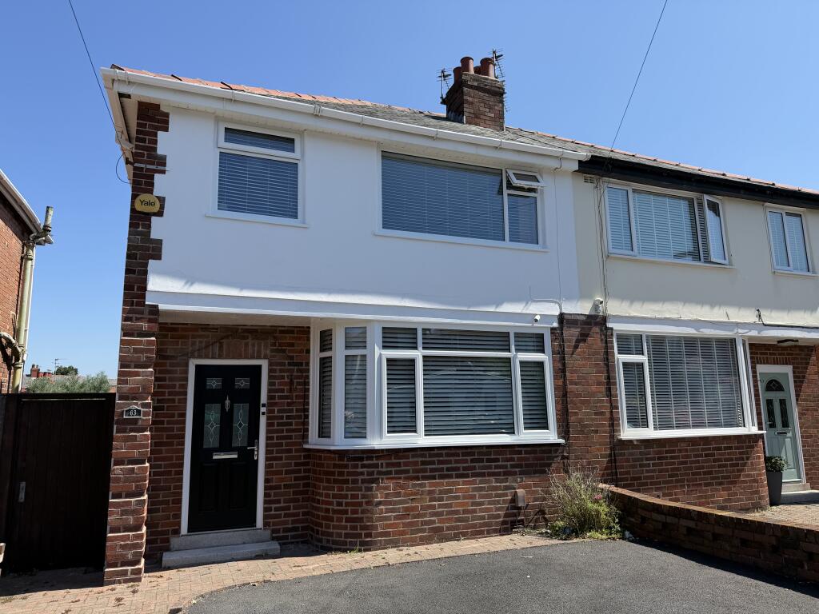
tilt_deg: +9.2
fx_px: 568
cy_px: 307
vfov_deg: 56.8
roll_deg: +1.9
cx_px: 410
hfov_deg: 71.6
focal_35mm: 24
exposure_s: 1/3584
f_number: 1.78
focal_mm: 6.76
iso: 80
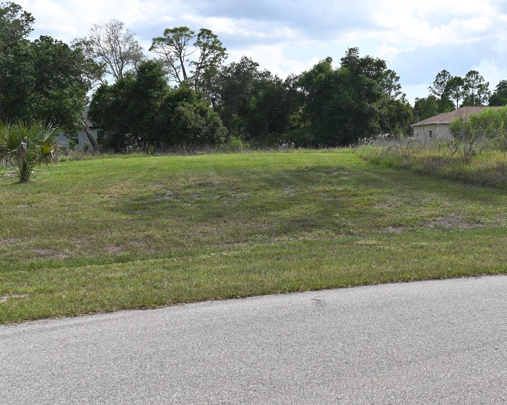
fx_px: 720
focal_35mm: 48
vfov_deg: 31.4
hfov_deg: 38.7
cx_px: 285
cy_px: 203
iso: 100
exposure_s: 1/320
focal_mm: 28
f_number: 7.1
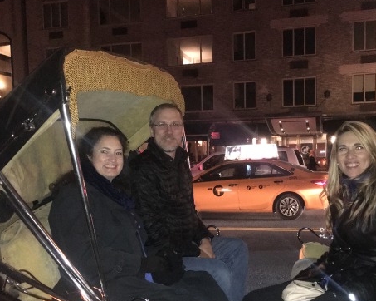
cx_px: 202
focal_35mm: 40
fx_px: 445
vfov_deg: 37.1
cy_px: 187
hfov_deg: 45.8
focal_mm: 4.15
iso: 640
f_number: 2.2
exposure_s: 1/16
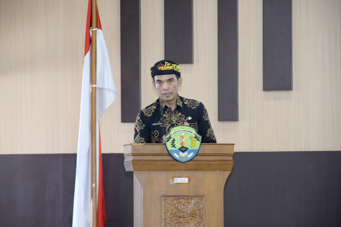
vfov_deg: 6.5
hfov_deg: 9.8
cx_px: 170
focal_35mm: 210
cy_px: 114
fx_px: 1989
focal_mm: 140
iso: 3200
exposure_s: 1/100
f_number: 6.3
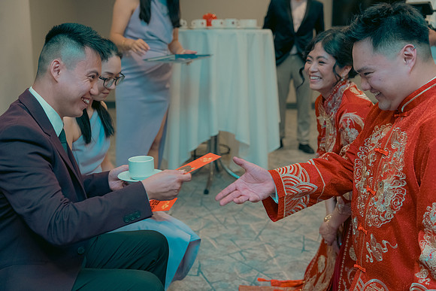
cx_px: 218
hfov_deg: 41.9
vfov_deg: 28.7
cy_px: 146
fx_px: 569
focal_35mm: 47
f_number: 3.5
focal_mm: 47
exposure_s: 1/160
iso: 2500
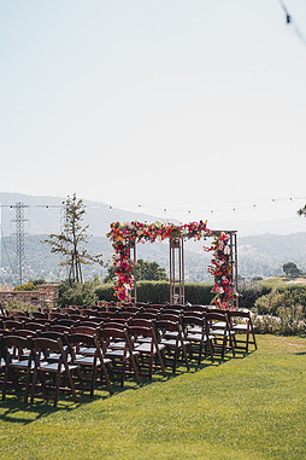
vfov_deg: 33.9
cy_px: 227
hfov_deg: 23.0
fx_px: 752
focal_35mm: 59
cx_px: 159
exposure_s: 1/800
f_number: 2.5
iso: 50
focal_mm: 50
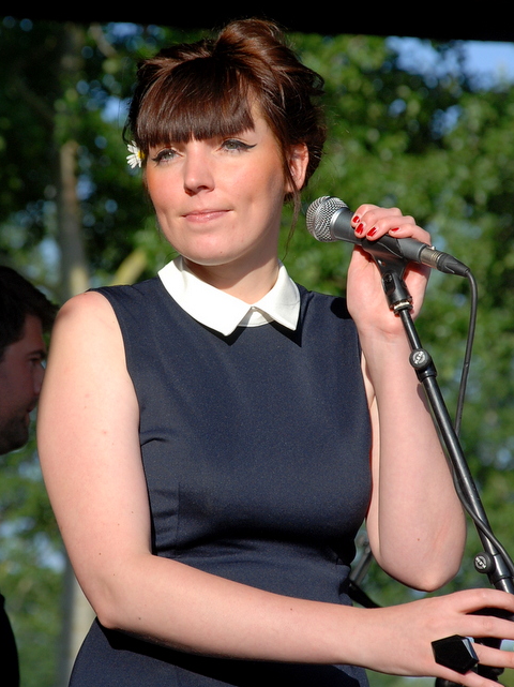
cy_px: 382
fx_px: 3380
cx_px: 258
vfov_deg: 11.6
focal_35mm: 171
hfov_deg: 8.7
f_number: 6.3
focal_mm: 105
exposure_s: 1/640
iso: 320
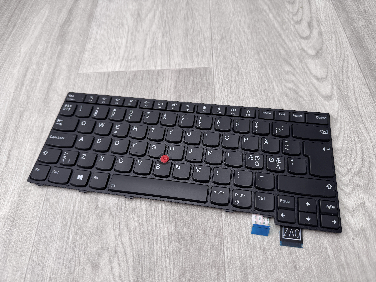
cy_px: 141
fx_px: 261
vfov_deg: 56.8
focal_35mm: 24
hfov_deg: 71.6
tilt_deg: -60.1
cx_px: 188
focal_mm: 6.76
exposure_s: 1/317
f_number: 1.78
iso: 80
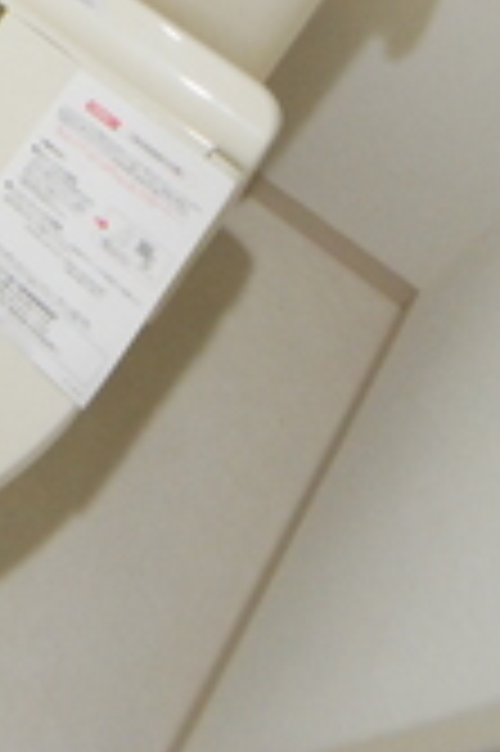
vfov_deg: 33.3
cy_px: -189
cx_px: -162
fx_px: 960
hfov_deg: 25.0
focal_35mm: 46
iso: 800
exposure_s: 1/20
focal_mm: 8
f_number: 4.5
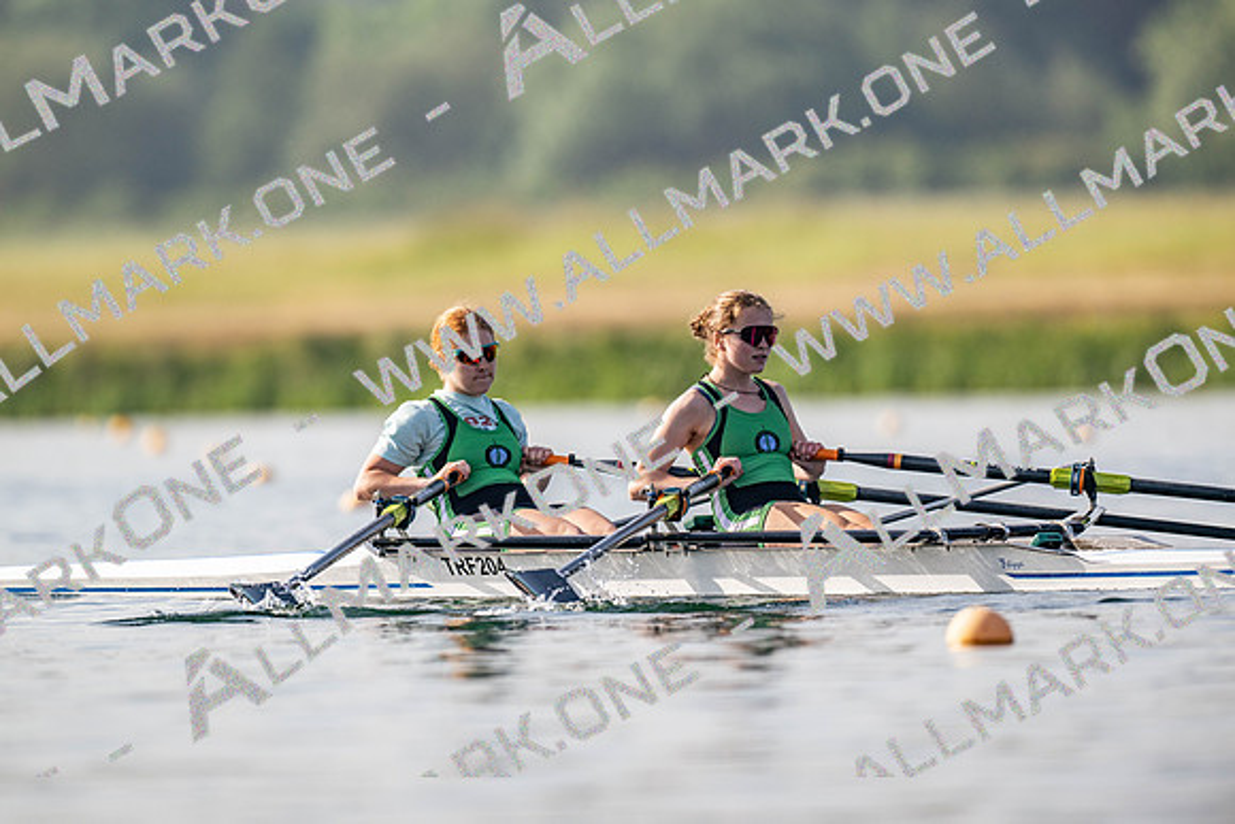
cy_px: 412
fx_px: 20587
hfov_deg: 3.4
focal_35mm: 600
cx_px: 618
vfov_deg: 2.3
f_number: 5
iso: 220
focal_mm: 600
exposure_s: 1/2500
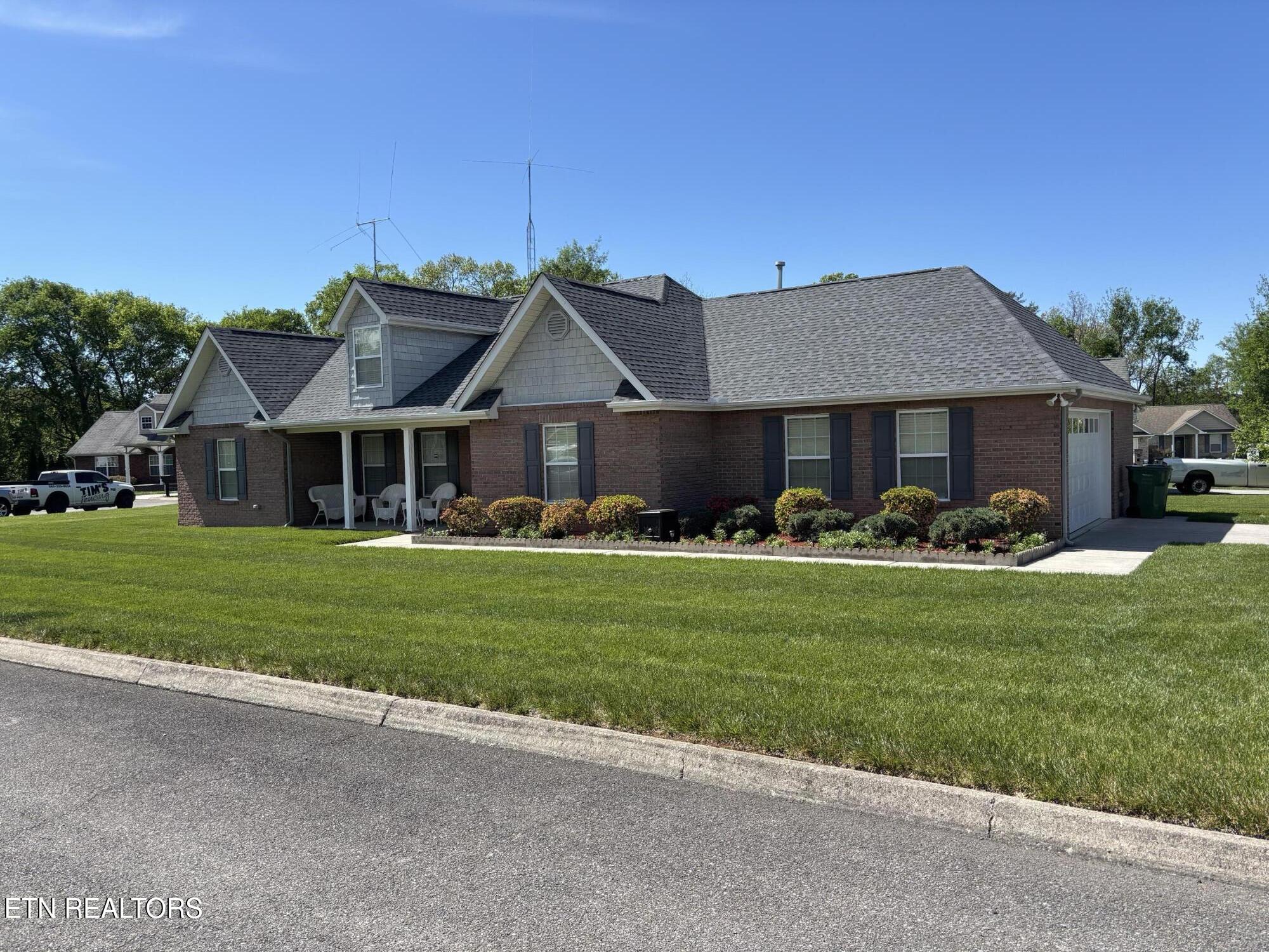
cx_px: 634
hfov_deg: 67.3
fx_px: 953
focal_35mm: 26
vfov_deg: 53.1
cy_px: 476
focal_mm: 5.96
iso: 50
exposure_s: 1/2857
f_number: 1.6
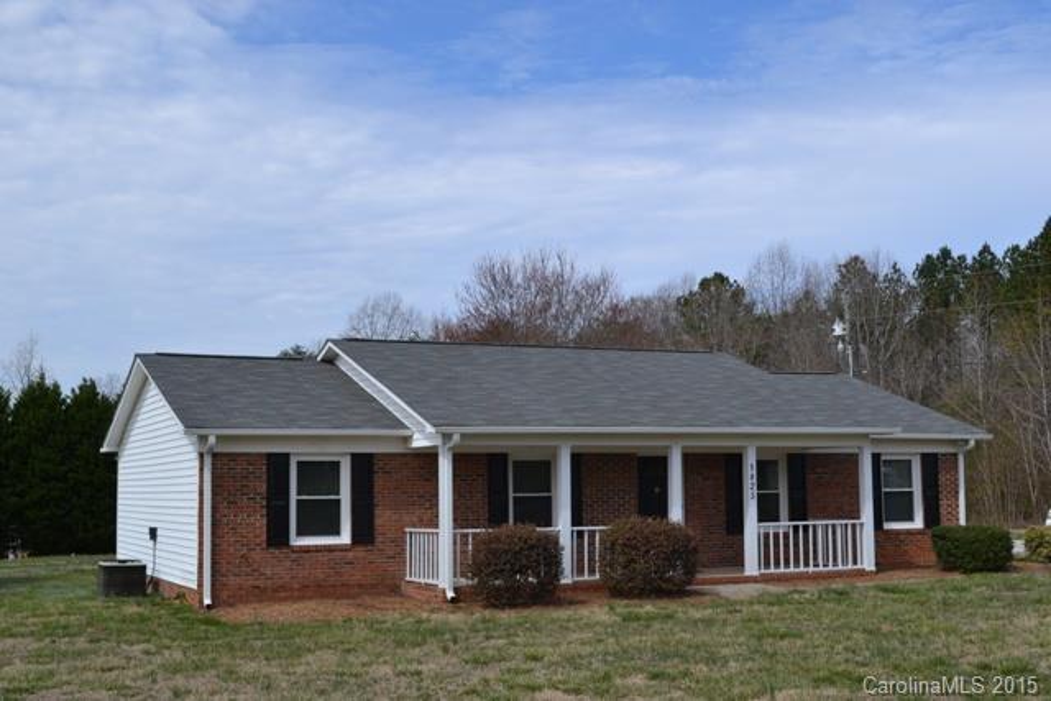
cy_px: 350
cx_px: 526
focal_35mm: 48
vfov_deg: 28.1
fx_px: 1402
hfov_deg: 41.1
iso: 100
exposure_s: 1/250
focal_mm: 32
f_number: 8
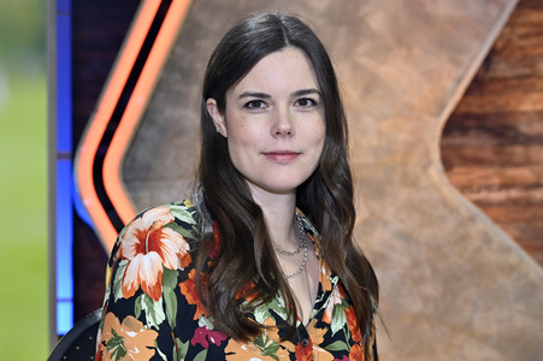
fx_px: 618
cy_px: 180
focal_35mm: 41
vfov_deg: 32.6
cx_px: 272
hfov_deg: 47.4
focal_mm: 41
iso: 1000
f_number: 4
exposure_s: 1/200
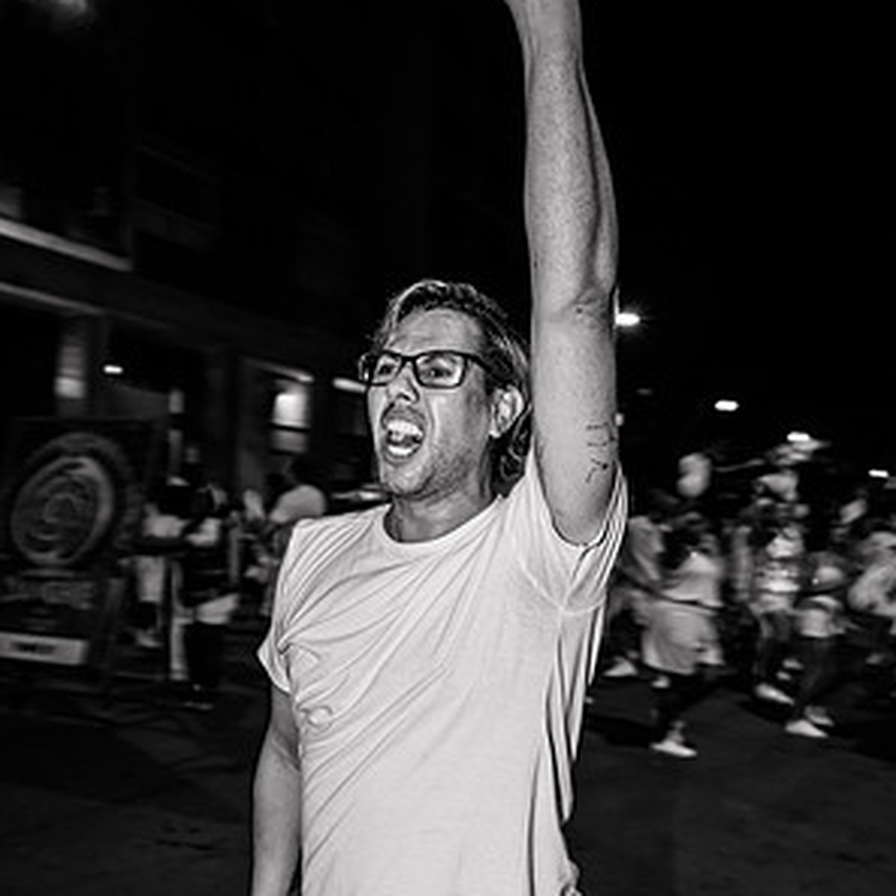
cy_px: 540
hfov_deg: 43.9
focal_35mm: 38
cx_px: 450
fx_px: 1113
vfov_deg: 43.6
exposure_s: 1/40
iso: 320
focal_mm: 29.5
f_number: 4
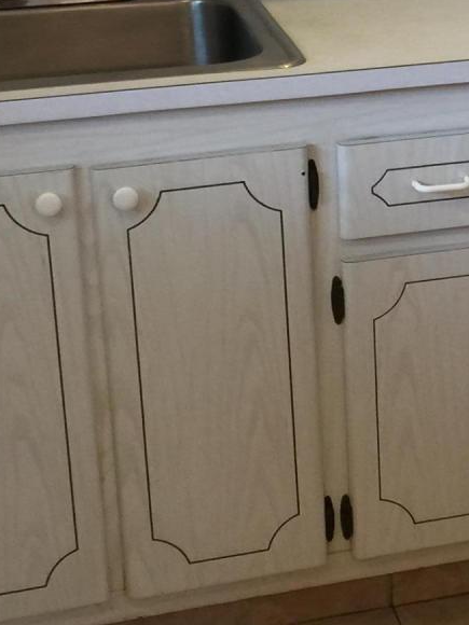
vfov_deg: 19.4
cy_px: 108
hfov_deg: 14.6
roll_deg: +2.0
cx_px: 468
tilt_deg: -14.0
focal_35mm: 100
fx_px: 1806
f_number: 2.2
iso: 32
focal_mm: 4.15
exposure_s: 1/15
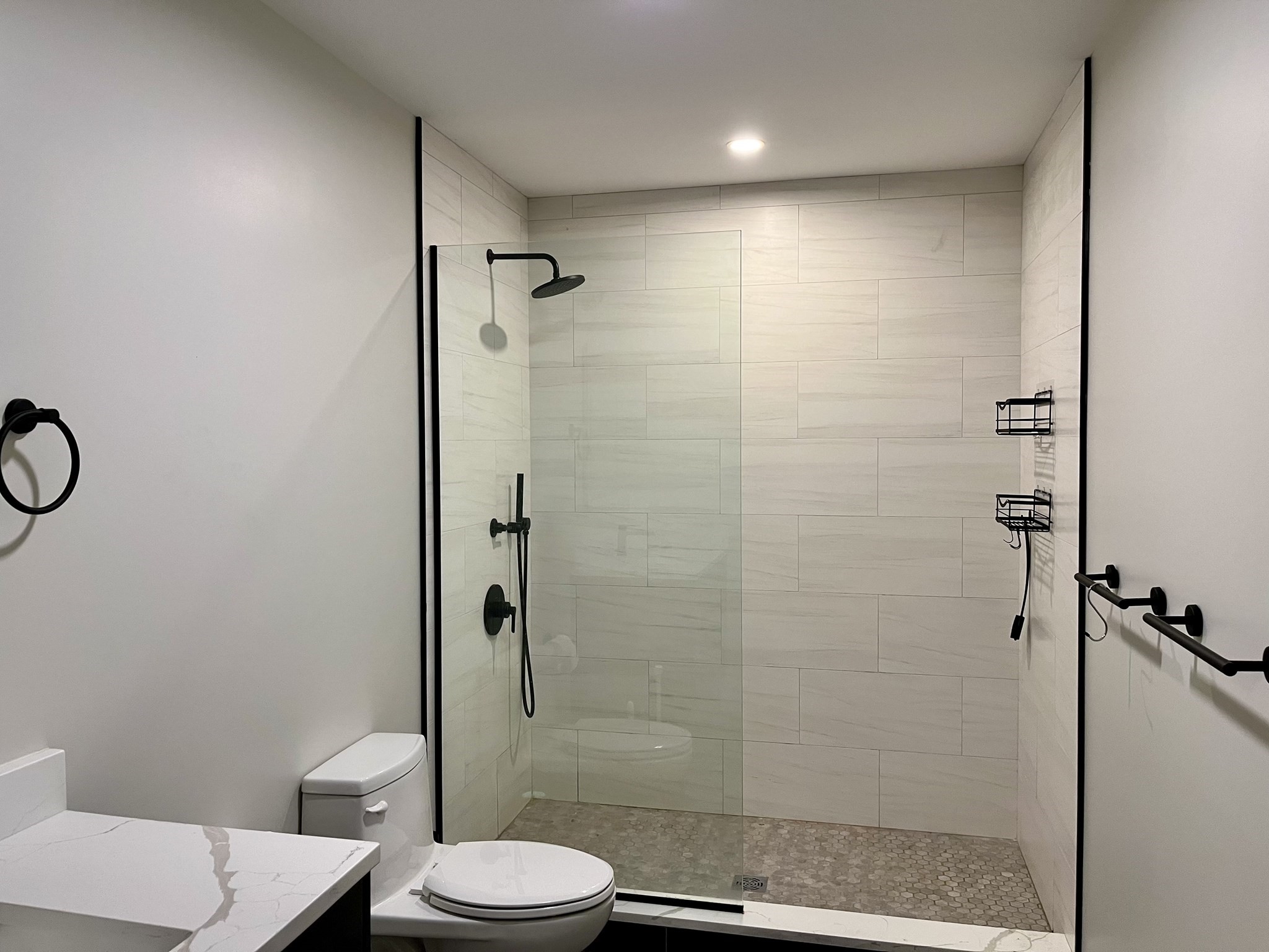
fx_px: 953
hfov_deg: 67.3
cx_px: 634
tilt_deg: -1.6
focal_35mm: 26
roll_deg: +1.4
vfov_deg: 53.1
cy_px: 476
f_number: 1.6
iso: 100
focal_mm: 5.1
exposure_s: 1/60
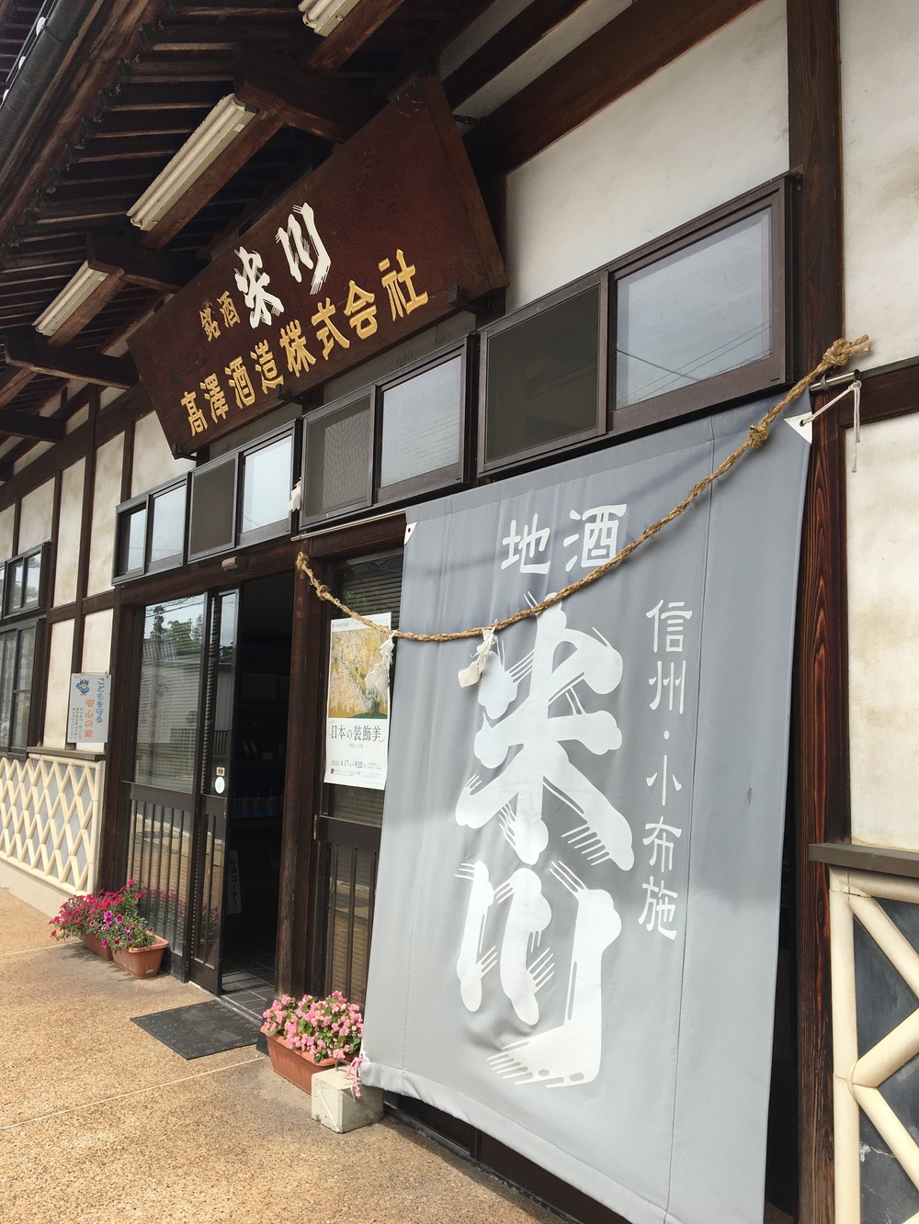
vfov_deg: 61.7
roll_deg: -2.3
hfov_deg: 48.2
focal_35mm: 29
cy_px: 612
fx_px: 1026
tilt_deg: +6.0
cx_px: 460
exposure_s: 1/874
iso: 25
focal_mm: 4.15
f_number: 2.2
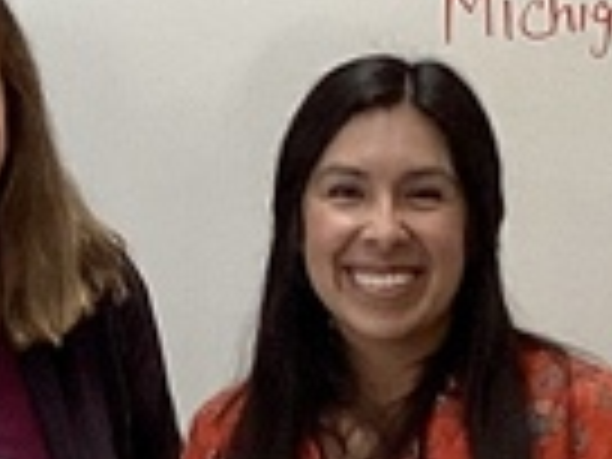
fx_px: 4137
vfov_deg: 6.3
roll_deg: -0.4
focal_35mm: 234
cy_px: 40
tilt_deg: +0.9
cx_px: -256
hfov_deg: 8.3
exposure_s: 1/60
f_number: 2.4
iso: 125
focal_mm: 3.3
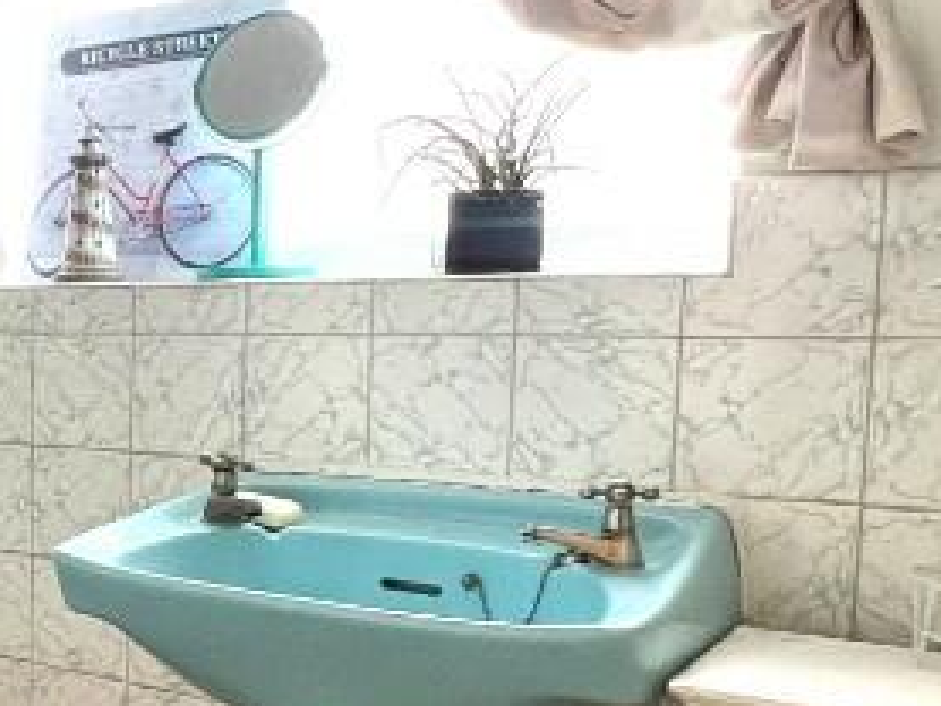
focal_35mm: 48
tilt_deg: -6.0
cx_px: -170
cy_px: 468
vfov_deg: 30.1
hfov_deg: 33.0
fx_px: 1305
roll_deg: +0.0
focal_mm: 1.57
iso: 250
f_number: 1.8
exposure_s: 1/99
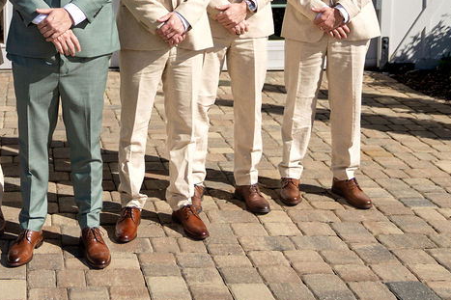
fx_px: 839
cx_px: 79
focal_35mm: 67
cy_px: 2
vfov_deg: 19.7
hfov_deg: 29.3
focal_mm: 30
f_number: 2.8
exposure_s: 1/4000
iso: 100
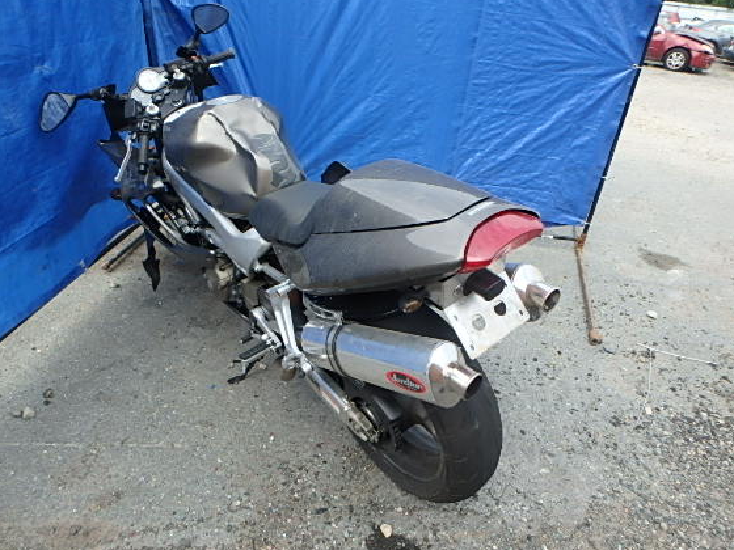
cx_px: 353
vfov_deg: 56.8
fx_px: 509
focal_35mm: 24
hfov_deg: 71.6
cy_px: 254
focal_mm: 3.7
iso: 125
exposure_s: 1/500
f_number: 3.5
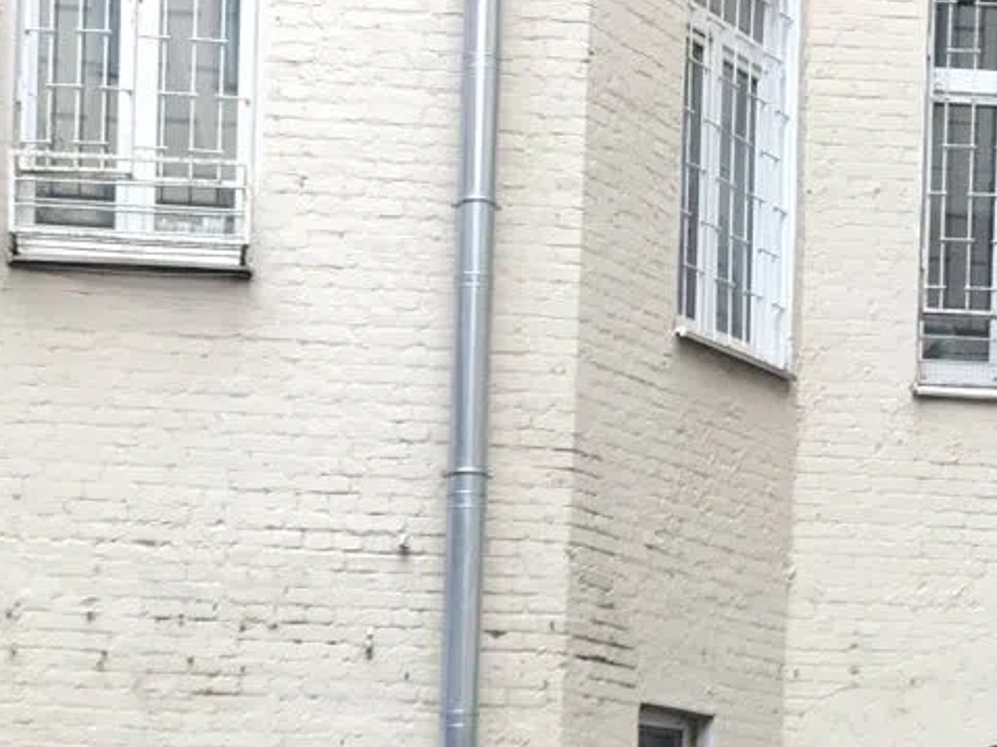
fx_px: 2159
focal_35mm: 75
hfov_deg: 25.9
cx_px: 346
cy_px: 981
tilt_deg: -0.5
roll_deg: -0.4
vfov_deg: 18.2
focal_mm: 3.99
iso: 20
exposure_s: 1/122
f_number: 1.8
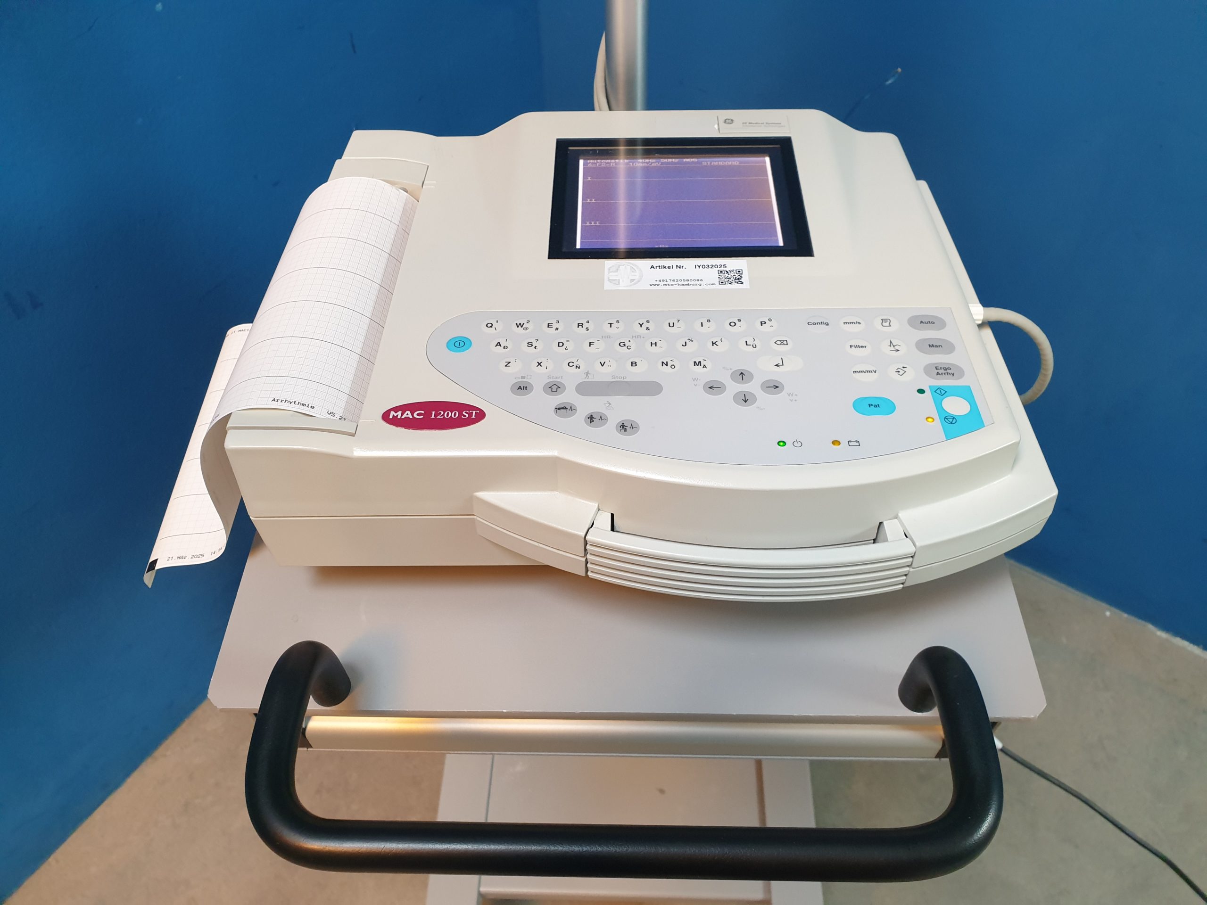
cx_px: 604
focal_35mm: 26
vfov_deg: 53.1
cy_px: 452
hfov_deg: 67.3
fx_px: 907
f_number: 2.4
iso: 250
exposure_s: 1/50
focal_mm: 4.3
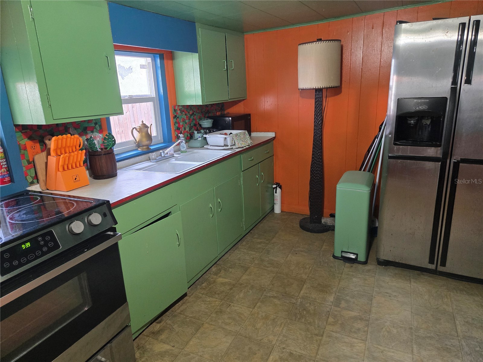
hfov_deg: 73.9
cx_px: 242
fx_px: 321
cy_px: 181
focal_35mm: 23
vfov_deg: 58.9
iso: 640
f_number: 1.8
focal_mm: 5.4
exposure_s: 1/120
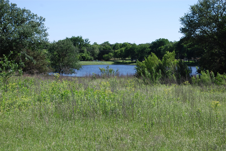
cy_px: 76
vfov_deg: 16.6
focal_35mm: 82
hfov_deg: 24.6
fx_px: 518
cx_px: 113
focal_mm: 55
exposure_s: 1/200
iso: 100
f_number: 7.1
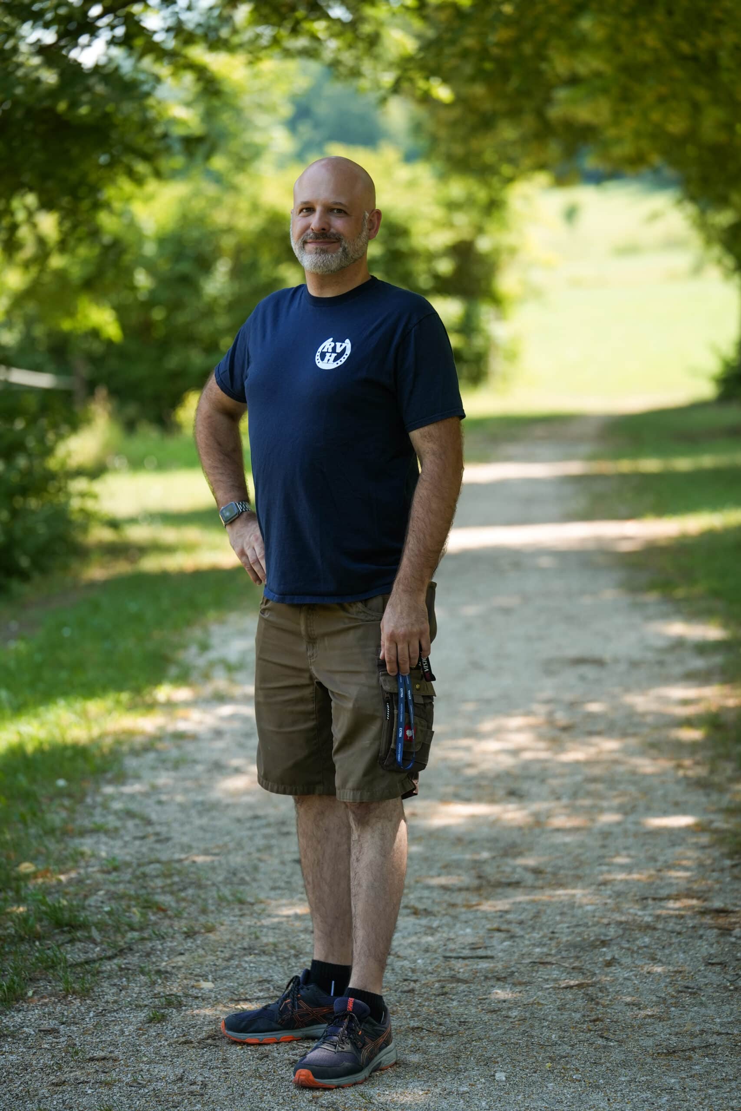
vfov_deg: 18.8
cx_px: 370
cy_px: 556
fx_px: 3365
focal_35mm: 109
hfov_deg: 12.6
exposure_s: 1/800
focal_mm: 109
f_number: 2.8
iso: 250
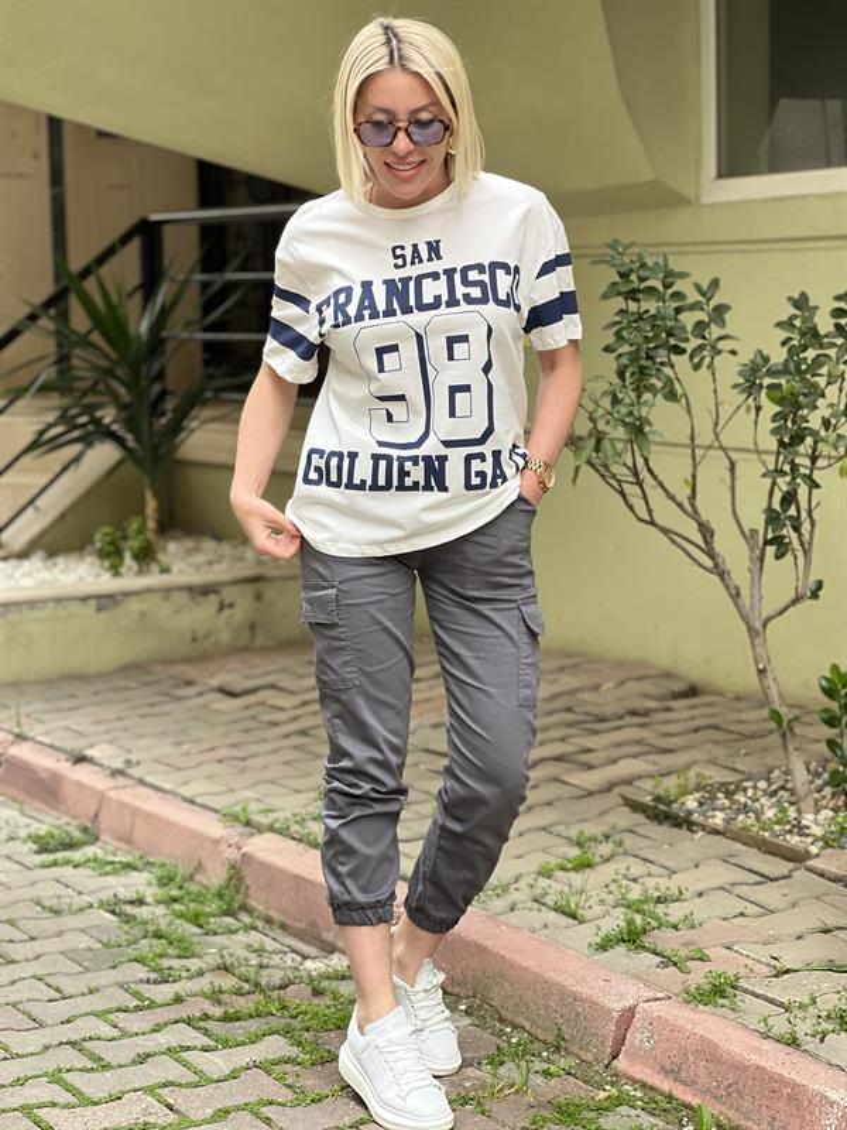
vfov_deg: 25.3
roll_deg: +0.3
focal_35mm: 77
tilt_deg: -4.5
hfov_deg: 19.1
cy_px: 565
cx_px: 424
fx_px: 2512
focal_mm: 9
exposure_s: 1/121
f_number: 2.8
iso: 100
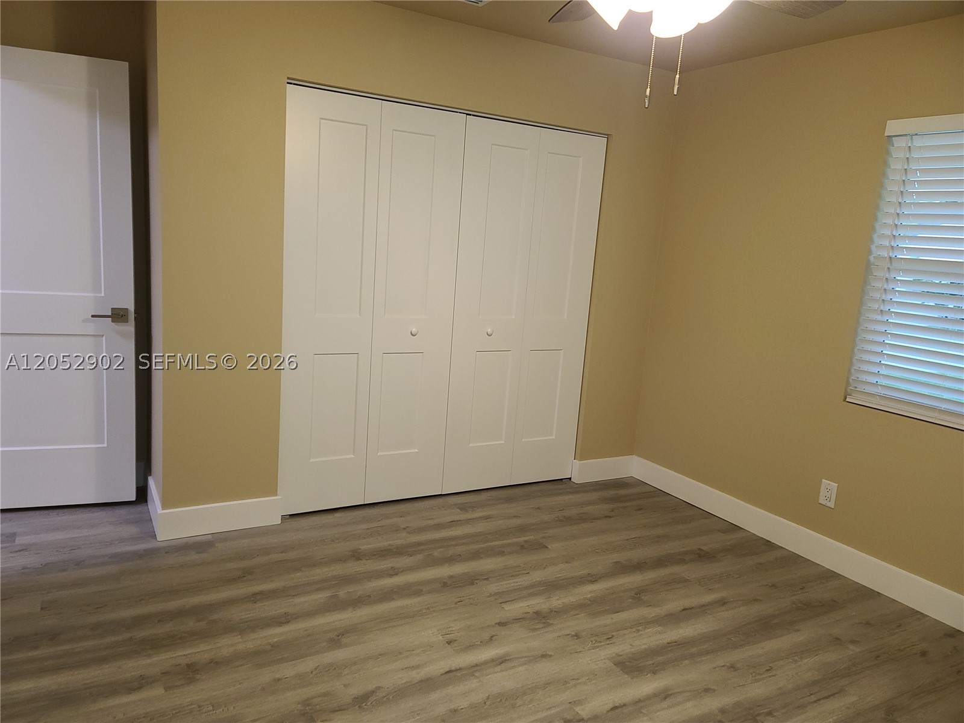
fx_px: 696
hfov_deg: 69.4
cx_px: 482
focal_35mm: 25
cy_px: 362
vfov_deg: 54.9
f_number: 1.8
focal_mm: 7
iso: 100
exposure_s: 1/40
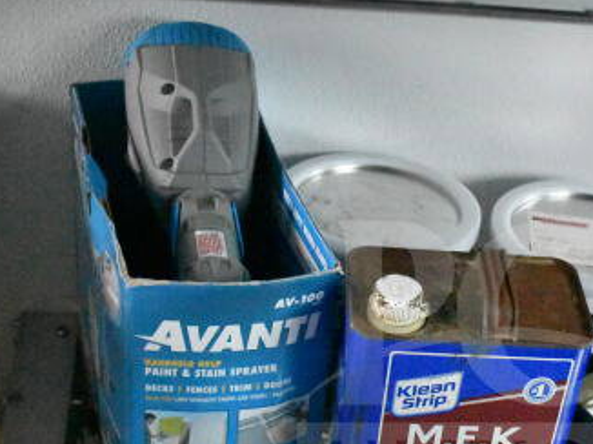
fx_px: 1248
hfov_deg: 26.1
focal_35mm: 73
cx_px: 500
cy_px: 365
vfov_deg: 19.9
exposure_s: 1/4000
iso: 25600
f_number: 4
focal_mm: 27
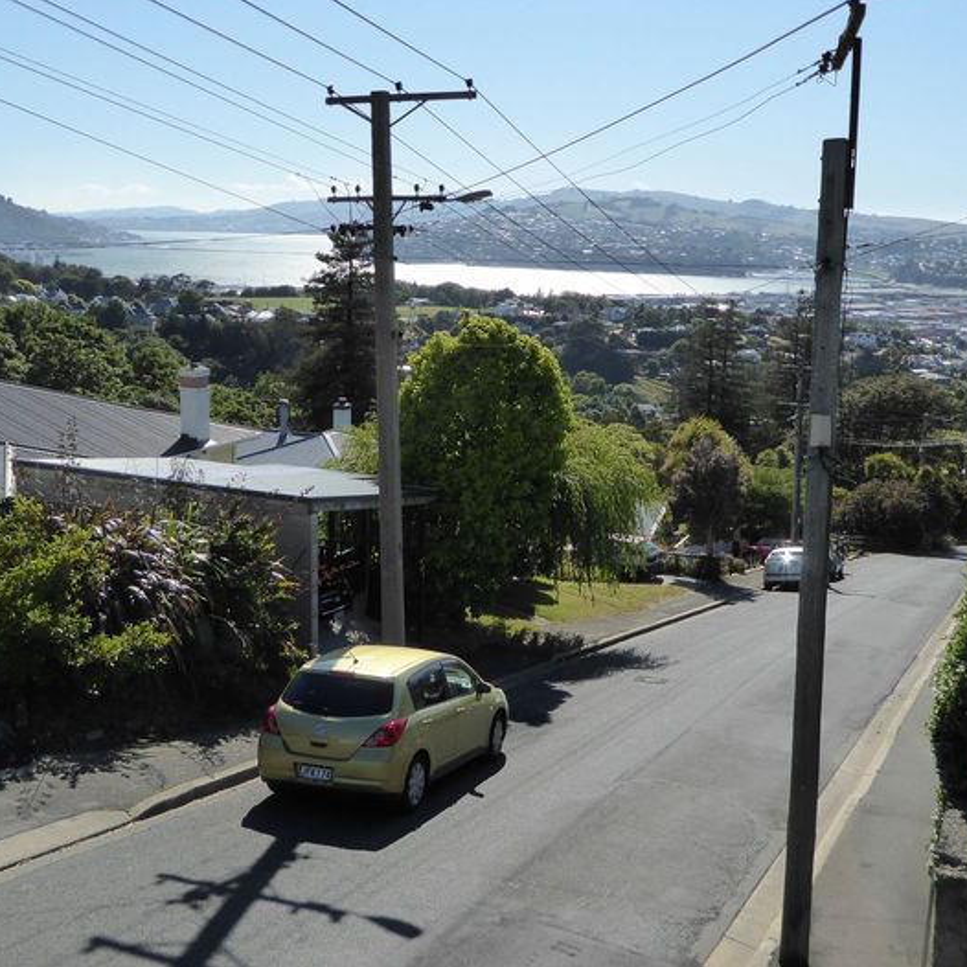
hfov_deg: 42.8
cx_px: 489
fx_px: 1233
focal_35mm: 39
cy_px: 417
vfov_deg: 42.7
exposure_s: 1/1600
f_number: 3.5
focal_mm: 5
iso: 160
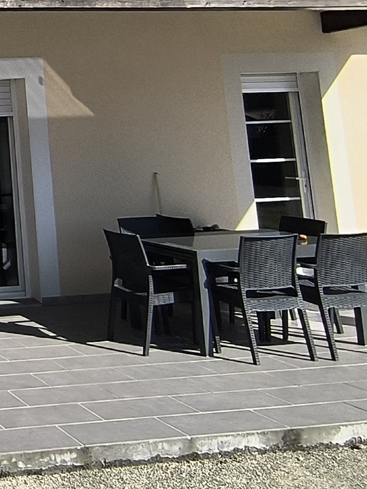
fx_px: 778
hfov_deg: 20.6
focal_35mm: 55
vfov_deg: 33.2
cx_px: -249
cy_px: 54
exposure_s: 1/2584
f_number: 2.2
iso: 50
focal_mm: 1.65
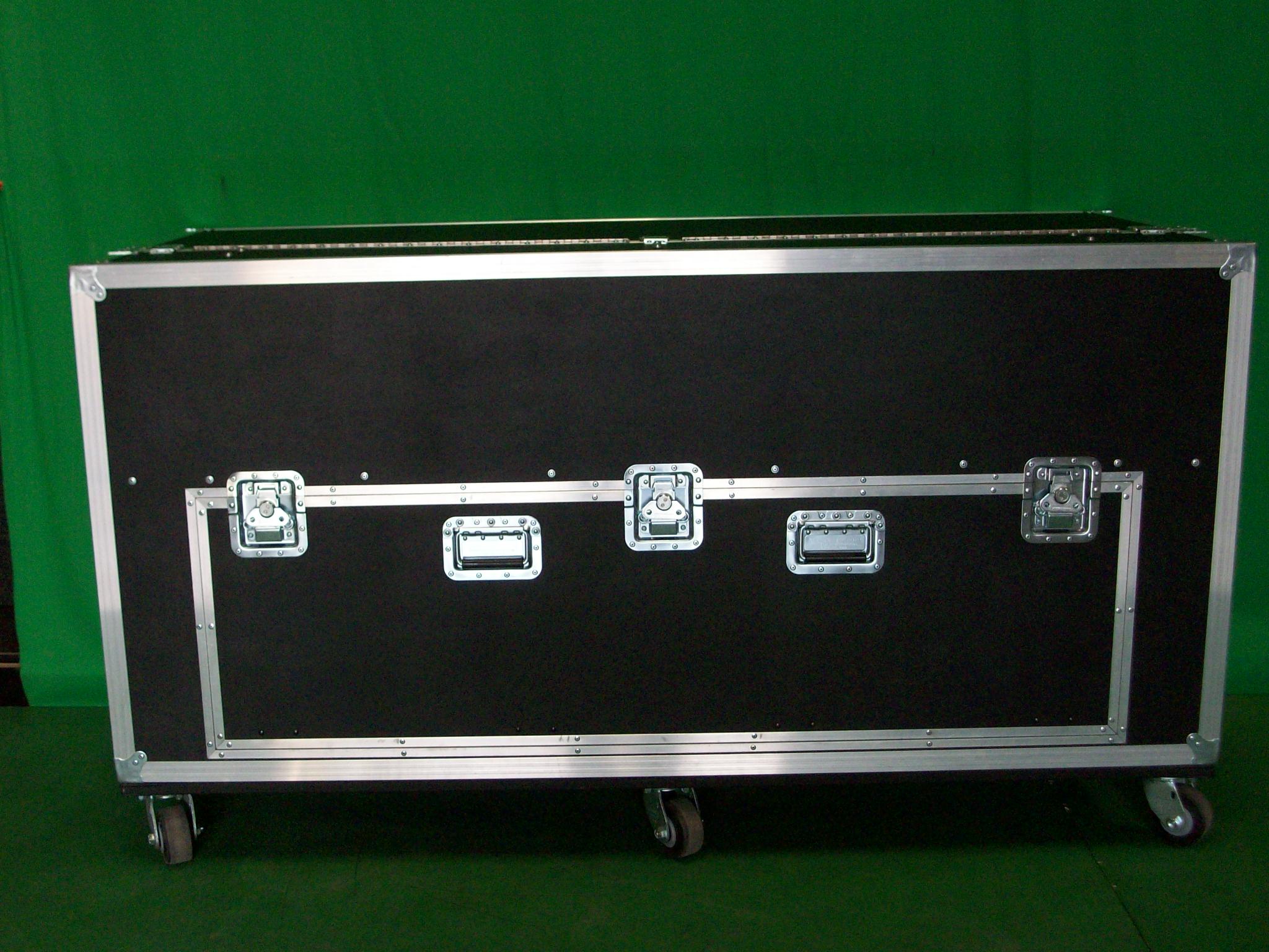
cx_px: 634
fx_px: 1540
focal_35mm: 42
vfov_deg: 34.3
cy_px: 476
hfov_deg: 44.8
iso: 160
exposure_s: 1/65.1
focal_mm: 7.1
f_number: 3.2
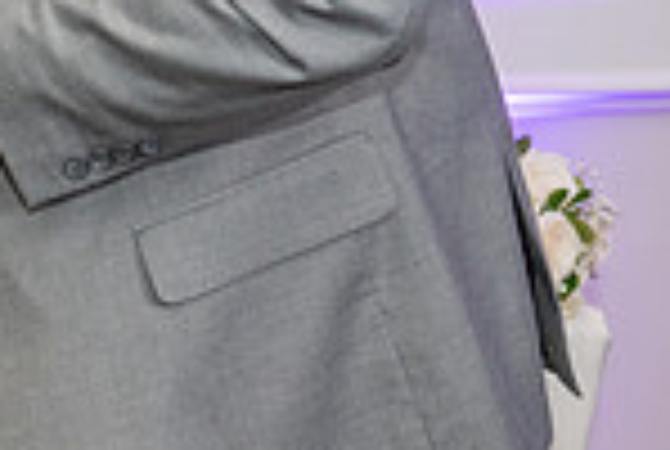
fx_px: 2909
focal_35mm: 156
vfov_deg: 8.7
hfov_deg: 12.5
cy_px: -89
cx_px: -303
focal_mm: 34
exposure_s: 1/100
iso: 800
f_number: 2.8
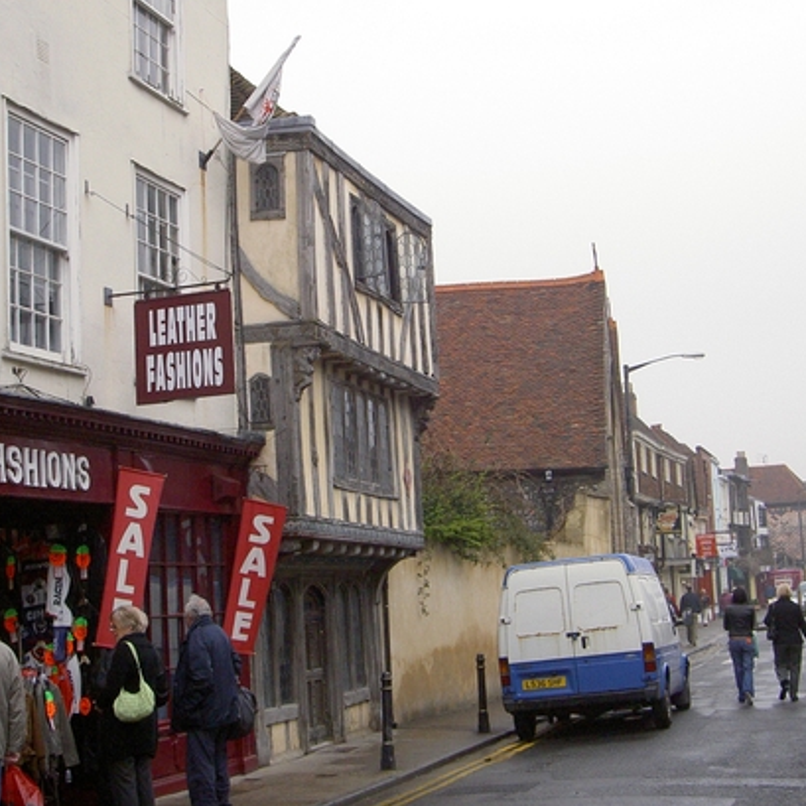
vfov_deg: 30.0
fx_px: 1502
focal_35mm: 57
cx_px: 345
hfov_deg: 30.0
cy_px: 370
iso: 200
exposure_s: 1/250
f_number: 4.9
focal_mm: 9
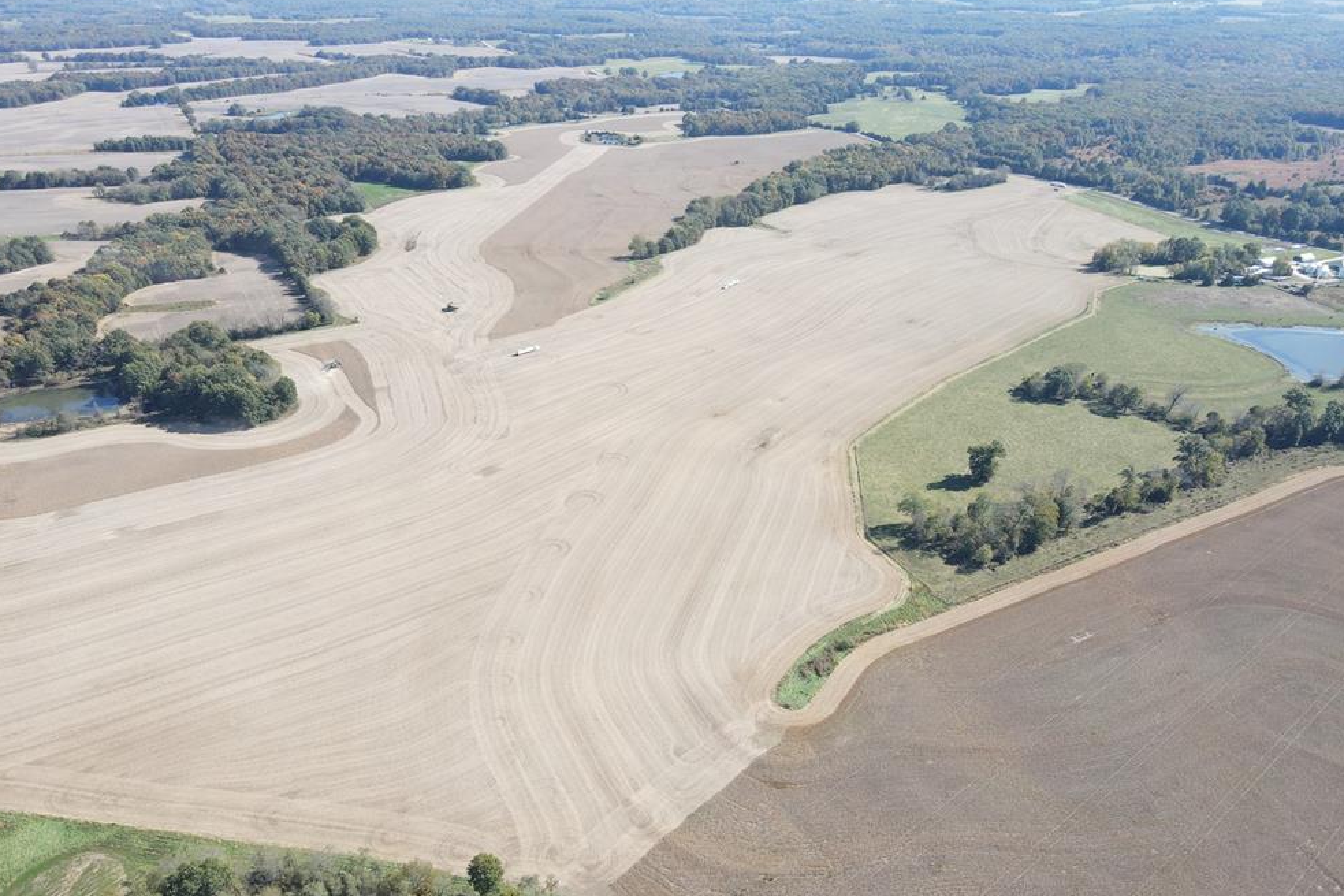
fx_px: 970
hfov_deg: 69.4
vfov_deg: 49.4
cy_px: 505
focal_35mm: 26
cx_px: 671
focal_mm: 4.5
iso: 100
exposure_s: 1/240
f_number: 2.8
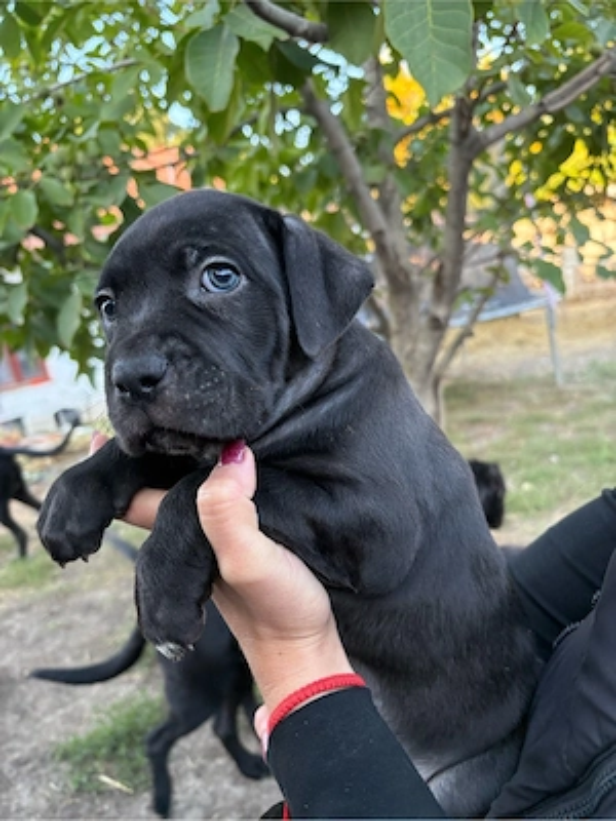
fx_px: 617
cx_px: 308
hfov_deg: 53.1
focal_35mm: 26
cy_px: 410
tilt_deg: -10.8
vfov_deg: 67.3
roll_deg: +8.5
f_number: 1.6
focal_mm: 5.96
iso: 125
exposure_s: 1/119
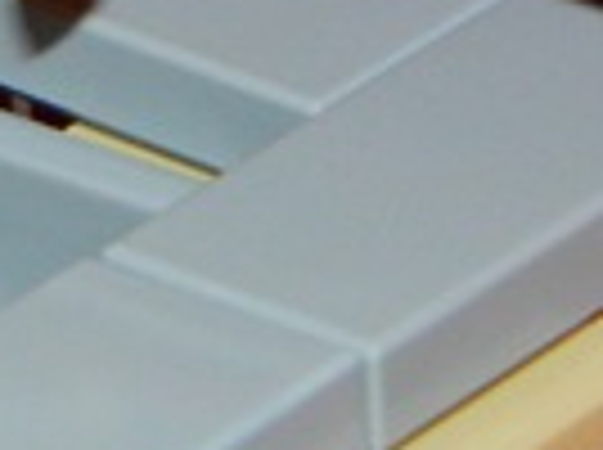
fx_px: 10711
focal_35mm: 616
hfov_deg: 3.2
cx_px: -189
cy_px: -374
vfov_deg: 2.4
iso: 200
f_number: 12.6
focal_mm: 18.6
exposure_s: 1/60
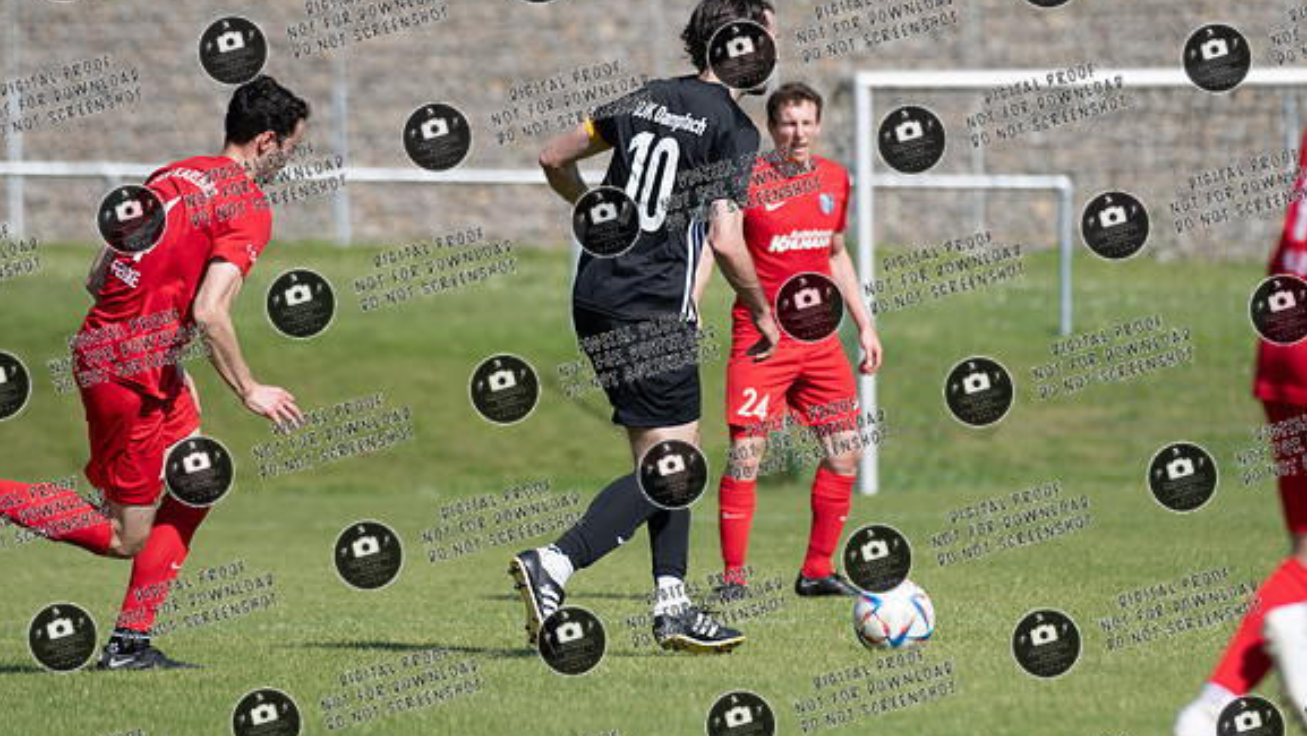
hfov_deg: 4.3
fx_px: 17611
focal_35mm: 508
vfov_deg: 2.4
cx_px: 758
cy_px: 324
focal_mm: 360
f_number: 5.6
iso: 280
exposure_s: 1/1600
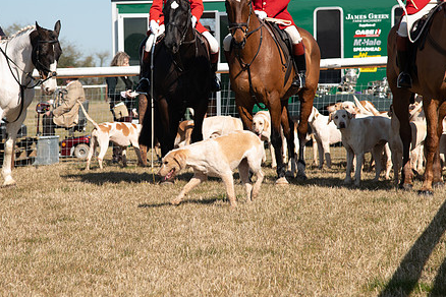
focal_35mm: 139
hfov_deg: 14.8
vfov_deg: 9.9
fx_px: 1722
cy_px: 105
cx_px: 191
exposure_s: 1/250
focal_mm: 105
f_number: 5
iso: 64
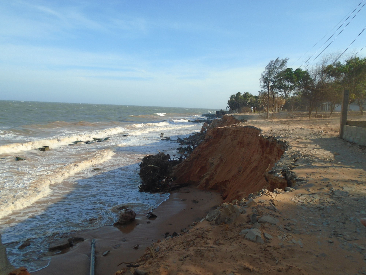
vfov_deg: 53.1
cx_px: 183
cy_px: 138
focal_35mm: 26
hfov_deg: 67.3
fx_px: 275
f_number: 8
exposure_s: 1/200
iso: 100
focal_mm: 4.6
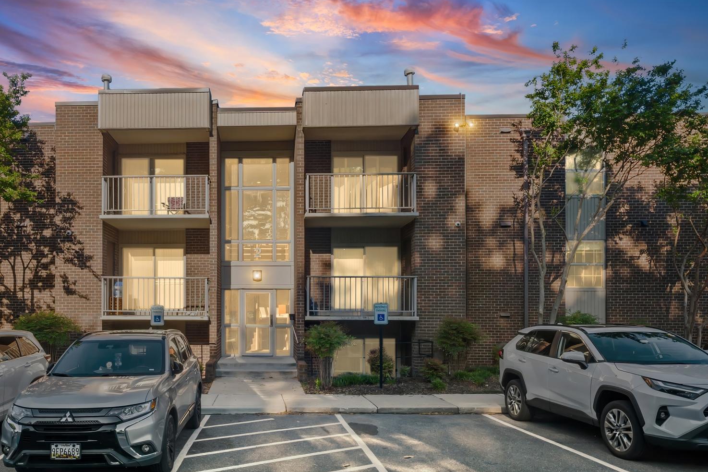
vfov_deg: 50.9
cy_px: 287
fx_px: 492
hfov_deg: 69.8
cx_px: 246
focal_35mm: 25
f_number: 8
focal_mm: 12
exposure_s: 1/125
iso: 100
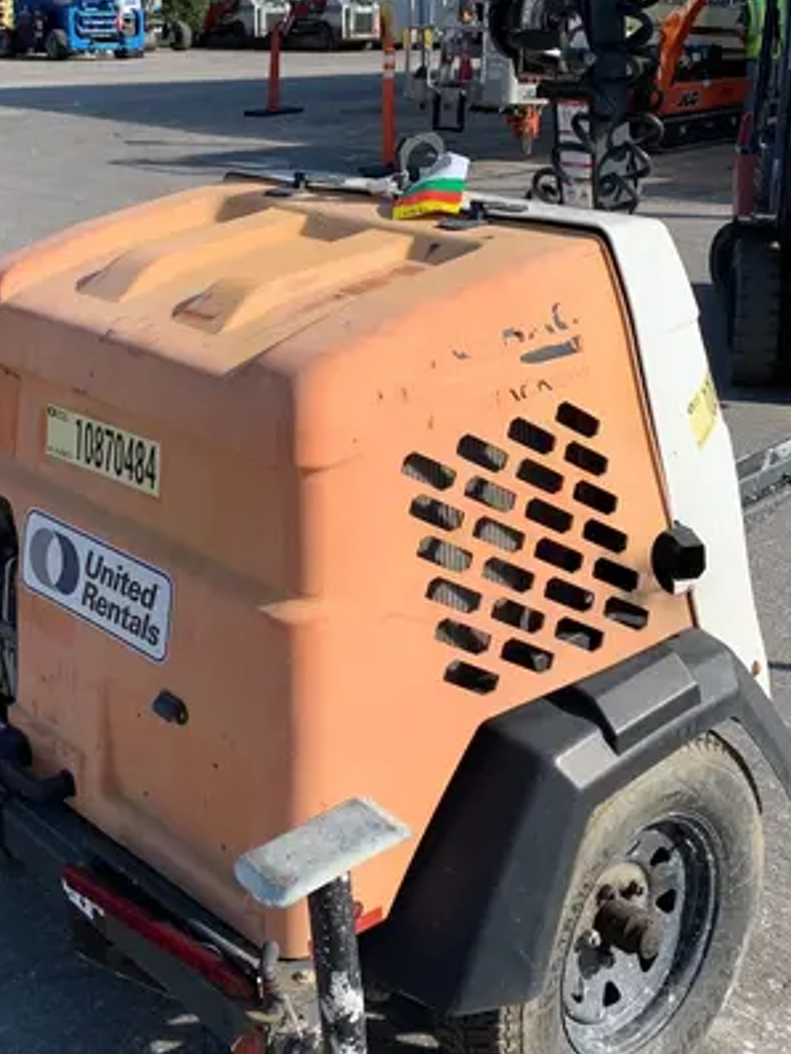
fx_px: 1462
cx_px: 358
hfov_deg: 30.3
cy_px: 320
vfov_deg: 39.0
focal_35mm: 48
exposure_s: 1/1205
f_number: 1.8
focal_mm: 4.25
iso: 25
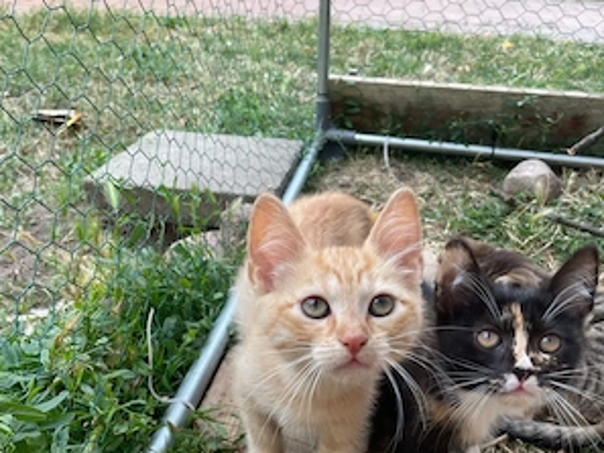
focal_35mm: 35
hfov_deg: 52.6
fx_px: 611
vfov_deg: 39.5
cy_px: 345
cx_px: 303
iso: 32
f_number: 1.6
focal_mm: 4.2
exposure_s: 1/227
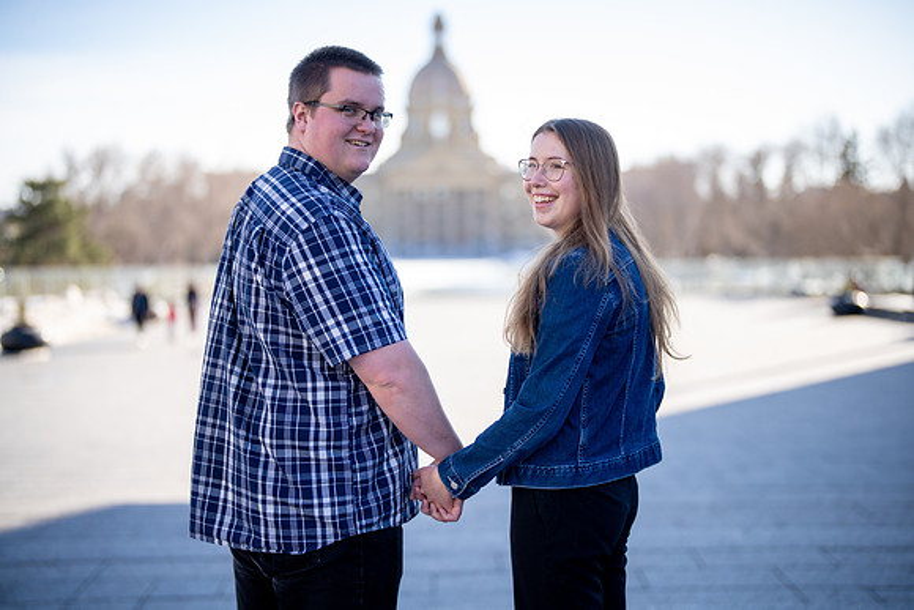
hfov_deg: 39.6
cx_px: 457
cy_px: 305
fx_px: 1270
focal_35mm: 50
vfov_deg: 27.0
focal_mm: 50
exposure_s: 1/3200
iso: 160
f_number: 1.2
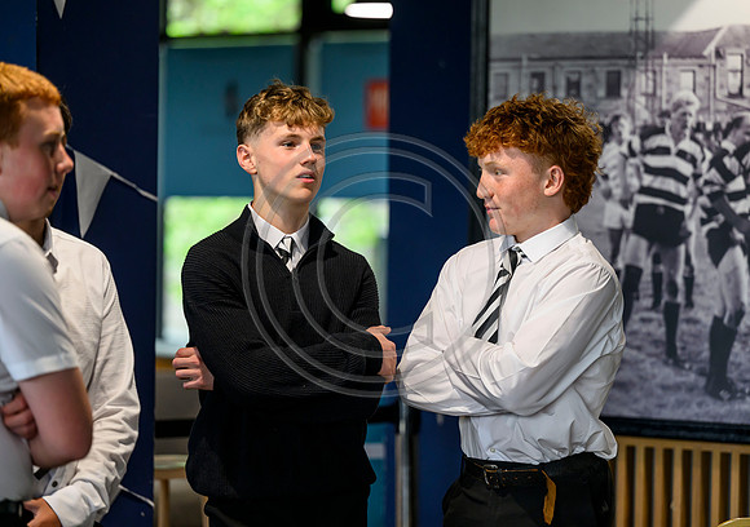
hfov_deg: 14.9
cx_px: 413
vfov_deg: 10.5
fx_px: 2869
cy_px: 252
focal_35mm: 135
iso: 1600
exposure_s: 1/500
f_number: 2.8
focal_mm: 125
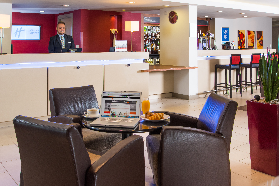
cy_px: 93
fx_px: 279
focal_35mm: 36
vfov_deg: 36.9
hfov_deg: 53.1
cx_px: 140
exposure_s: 1/13
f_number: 10
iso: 640
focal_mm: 36
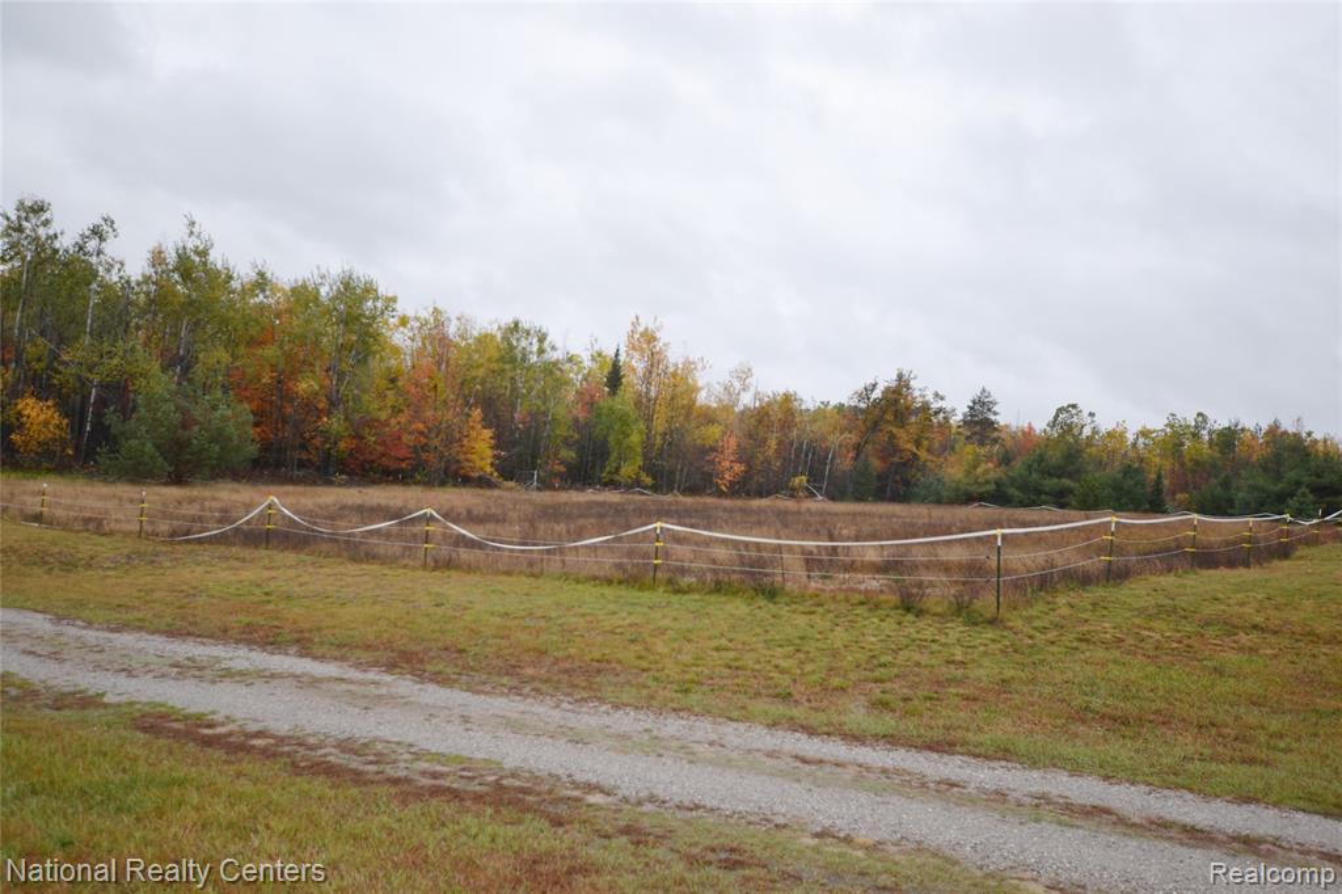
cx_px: 671
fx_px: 1118
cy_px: 447
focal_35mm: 30
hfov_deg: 61.9
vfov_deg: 43.6
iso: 100
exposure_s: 1/200
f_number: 4
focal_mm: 20
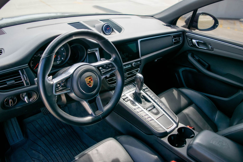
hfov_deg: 67.4
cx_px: 122
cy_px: 81
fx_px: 182
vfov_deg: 47.9
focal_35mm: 27
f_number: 4
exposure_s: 1/1000
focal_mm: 18
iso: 500
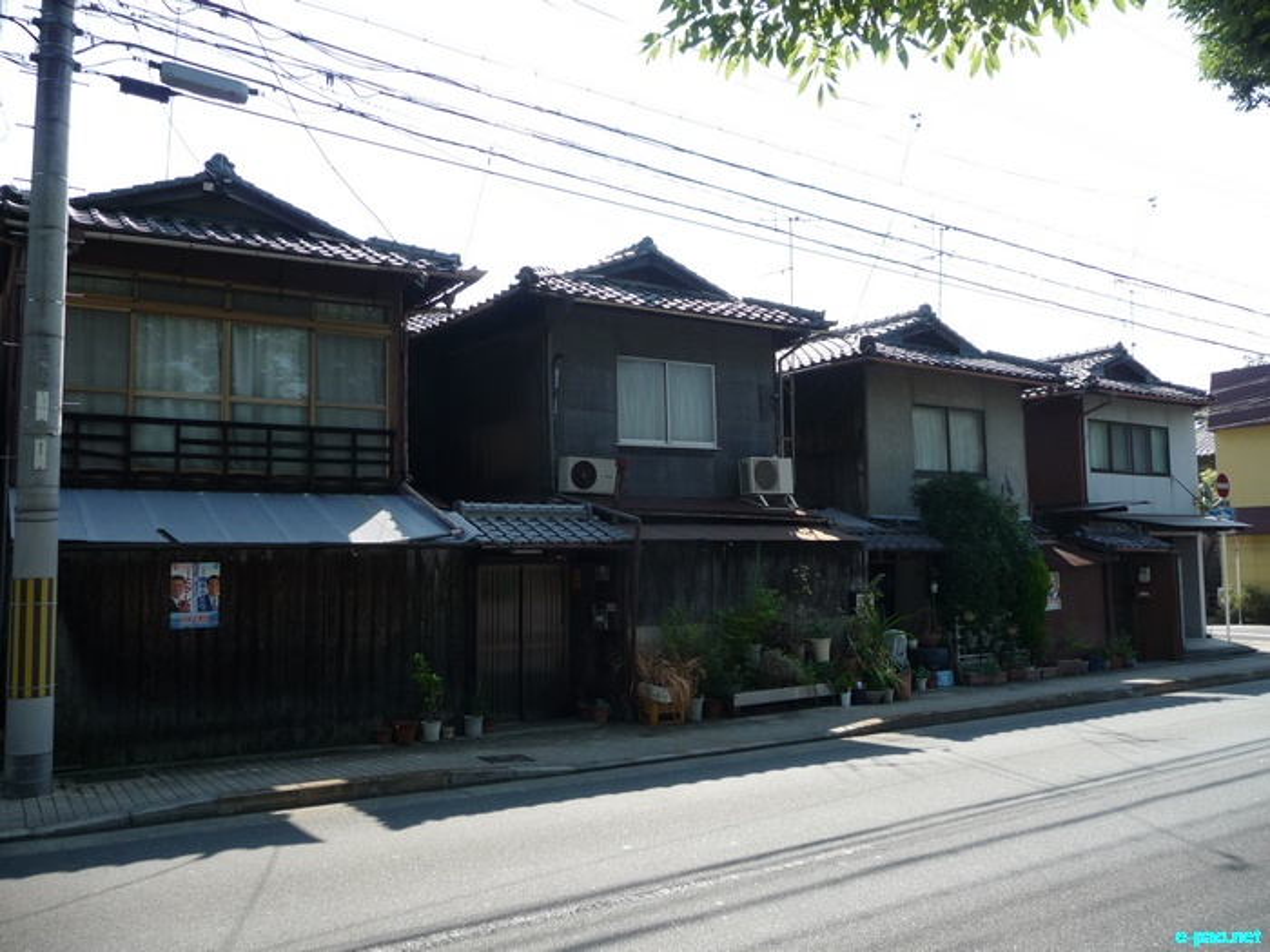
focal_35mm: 28
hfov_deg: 63.4
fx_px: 1027
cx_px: 635
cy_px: 476
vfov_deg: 49.7
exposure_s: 1/400
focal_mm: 4.7
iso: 100
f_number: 3.3
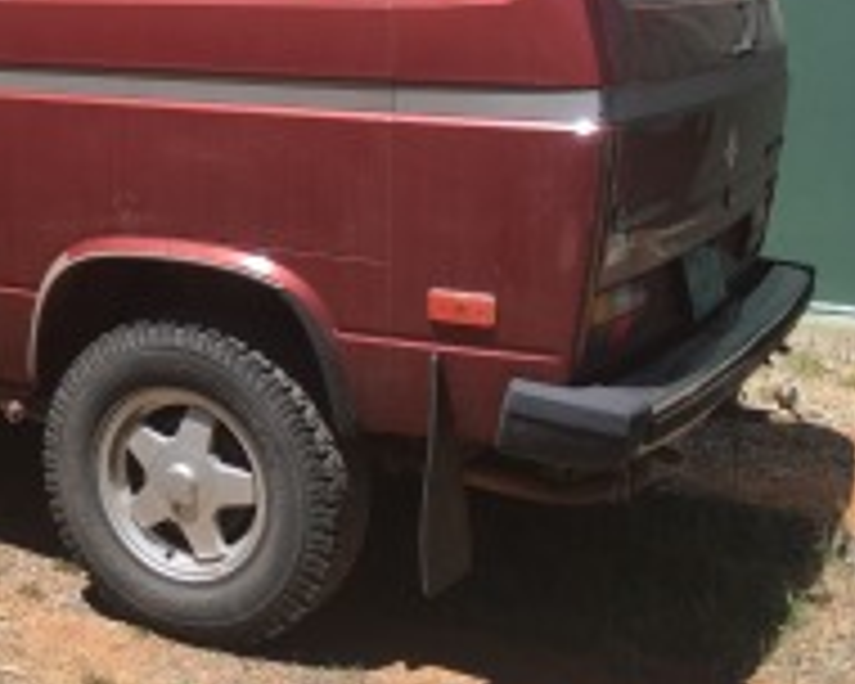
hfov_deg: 28.8
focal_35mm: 61
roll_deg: +0.6
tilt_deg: -4.5
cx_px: -20
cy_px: 119
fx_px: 1544
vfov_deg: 24.5
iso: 25
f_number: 2.2
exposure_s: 1/962
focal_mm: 4.15
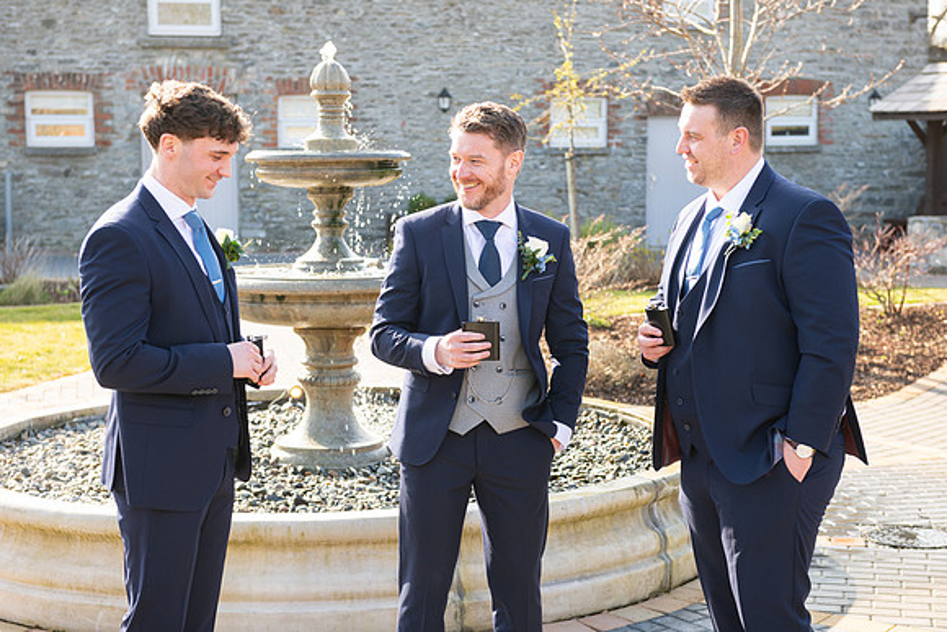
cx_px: 474
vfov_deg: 22.6
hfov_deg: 33.4
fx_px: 1579
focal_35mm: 60
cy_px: 316
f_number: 5
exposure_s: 1/160
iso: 125
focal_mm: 60
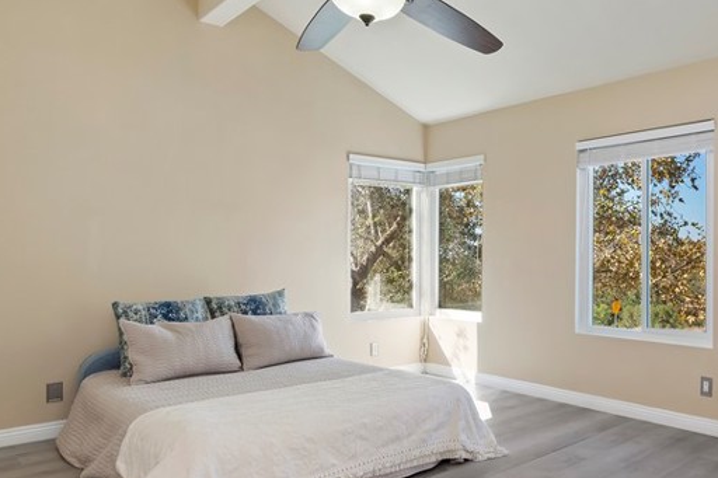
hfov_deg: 61.2
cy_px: 250
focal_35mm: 28
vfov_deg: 46.4
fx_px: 558
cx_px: 554
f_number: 10
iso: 500
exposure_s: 1/15
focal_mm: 14
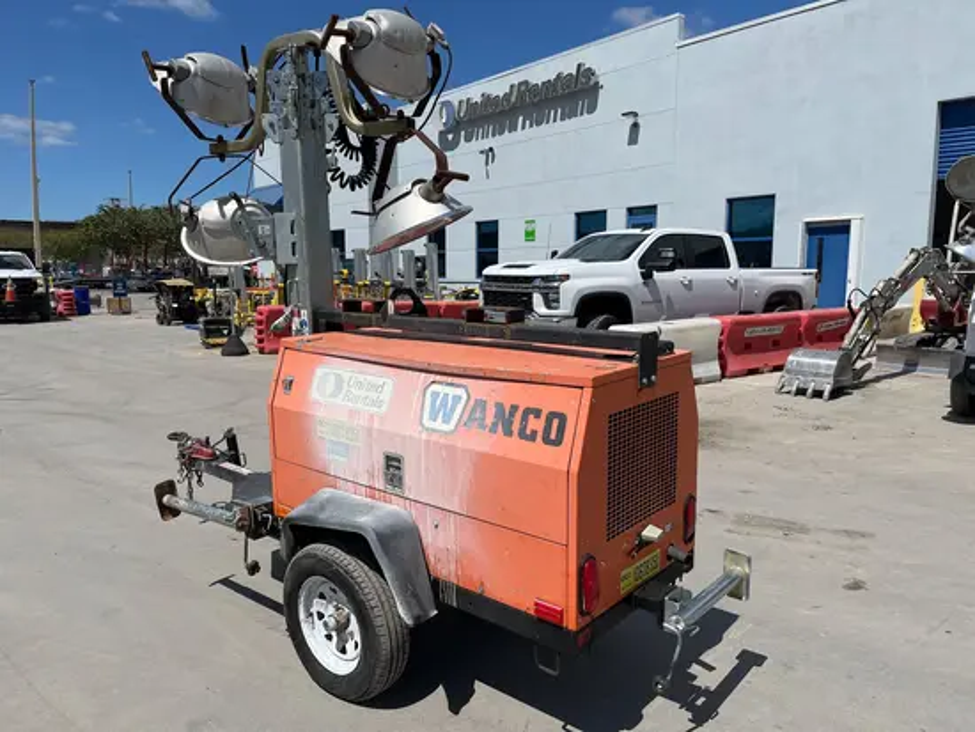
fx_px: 733
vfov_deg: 53.1
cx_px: 488
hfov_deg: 67.3
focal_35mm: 26
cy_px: 366
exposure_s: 1/7353
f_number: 1.6
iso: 50
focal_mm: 5.1
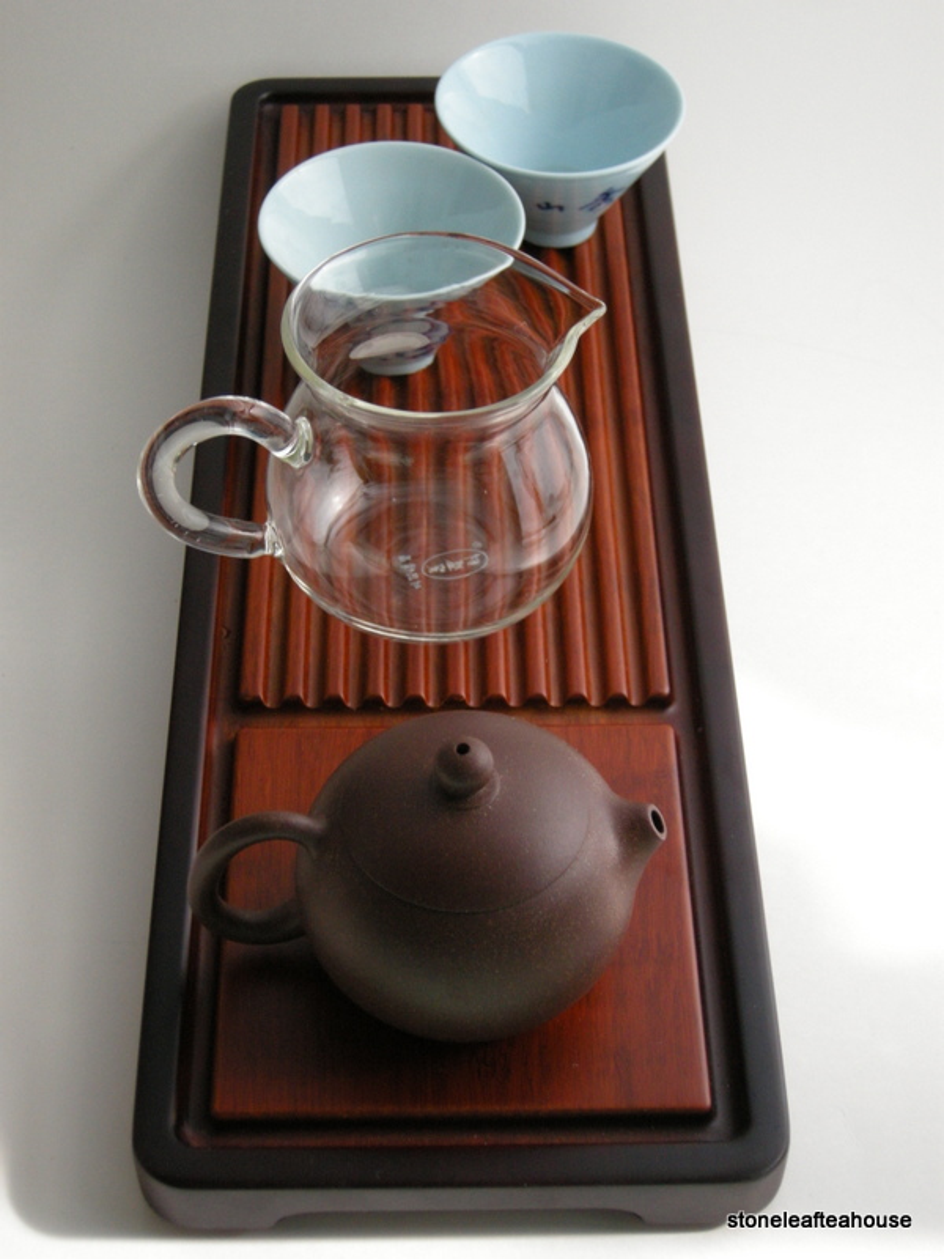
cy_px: 630
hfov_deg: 24.4
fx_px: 2182
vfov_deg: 32.2
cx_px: 472
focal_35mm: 60
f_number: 3.5
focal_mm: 12.9
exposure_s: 1/60
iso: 250
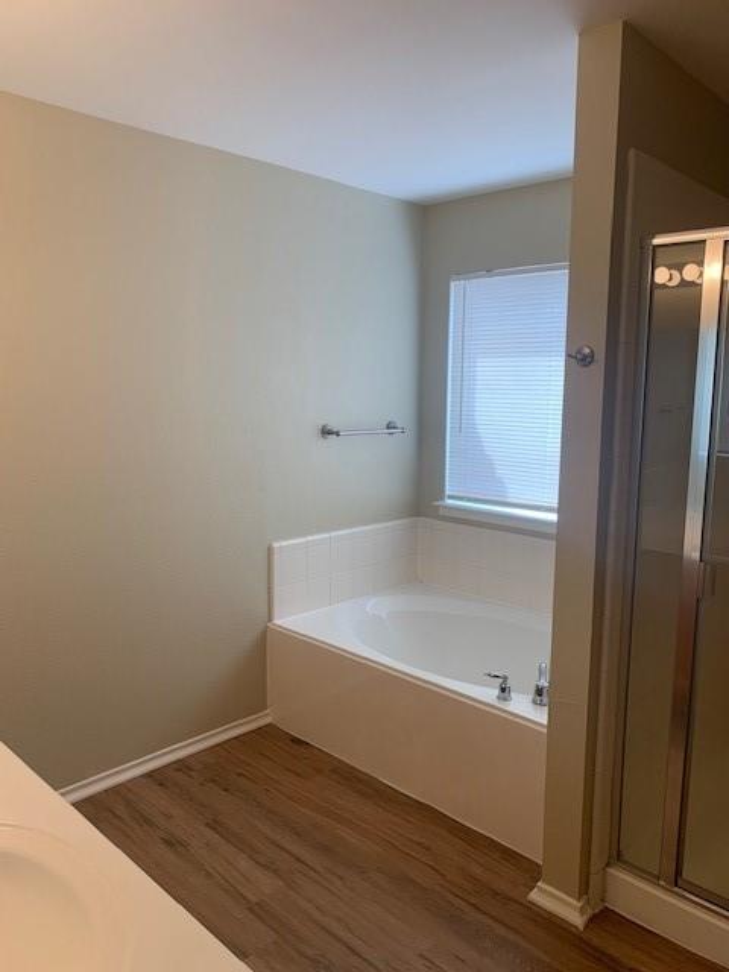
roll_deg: -1.8
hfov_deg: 53.1
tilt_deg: -6.5
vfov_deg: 67.3
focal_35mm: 26
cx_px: 364
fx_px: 730
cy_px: 486
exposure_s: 1/120
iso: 80
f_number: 1.8
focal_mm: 4.25
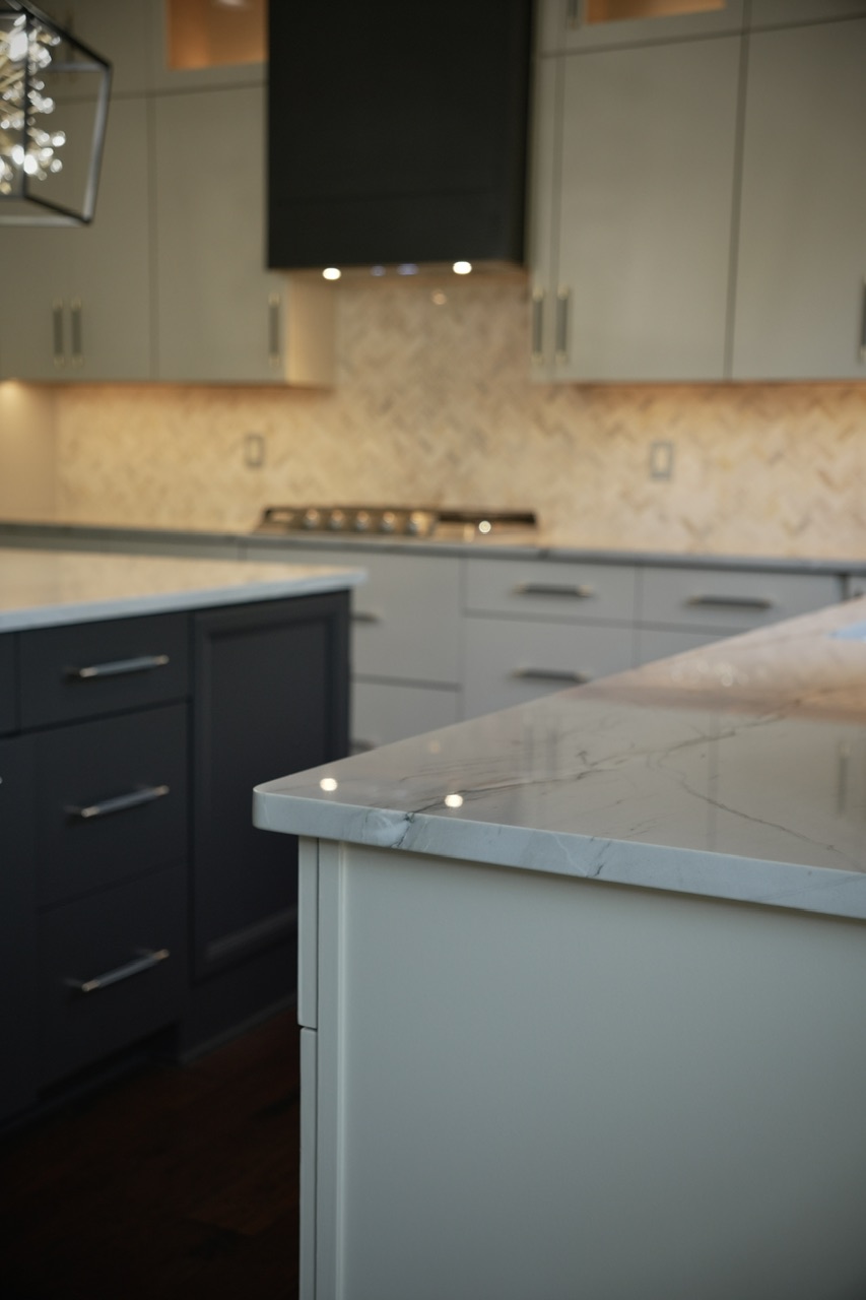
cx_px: 433
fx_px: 1543
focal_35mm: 43
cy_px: 650
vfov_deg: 45.7
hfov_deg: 31.4
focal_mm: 28.5
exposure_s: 1/125
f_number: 2.8
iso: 320
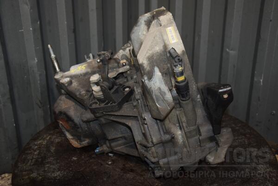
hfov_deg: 46.4
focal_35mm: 42
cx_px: 139
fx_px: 324
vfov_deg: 31.9
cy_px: 93
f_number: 5
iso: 800
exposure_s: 1/60
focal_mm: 28
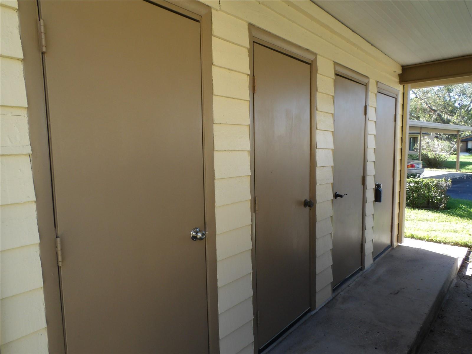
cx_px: 236
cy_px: 177
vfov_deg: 58.9
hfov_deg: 73.9
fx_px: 314
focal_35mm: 23
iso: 137
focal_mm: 4.2
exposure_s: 1/60
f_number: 6.2
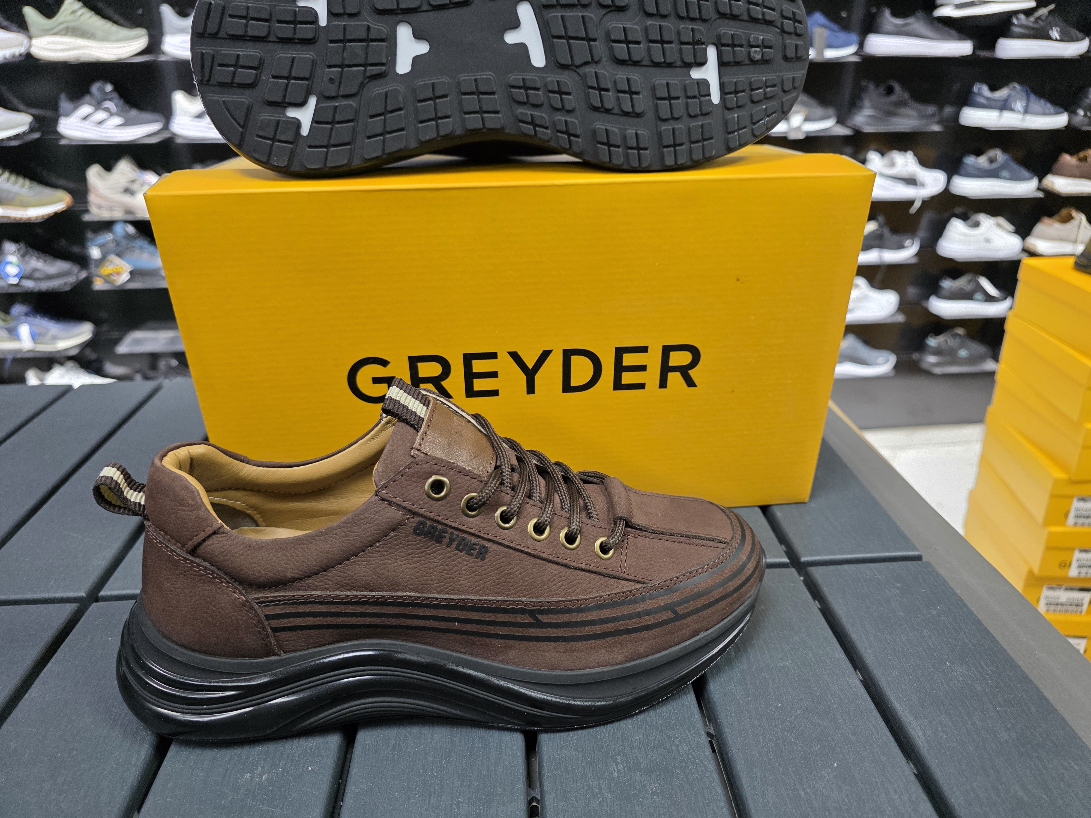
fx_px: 725
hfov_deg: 73.9
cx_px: 546
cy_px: 409
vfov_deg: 58.9
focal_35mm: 23
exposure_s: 1/100
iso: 250
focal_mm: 6.3
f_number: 1.7
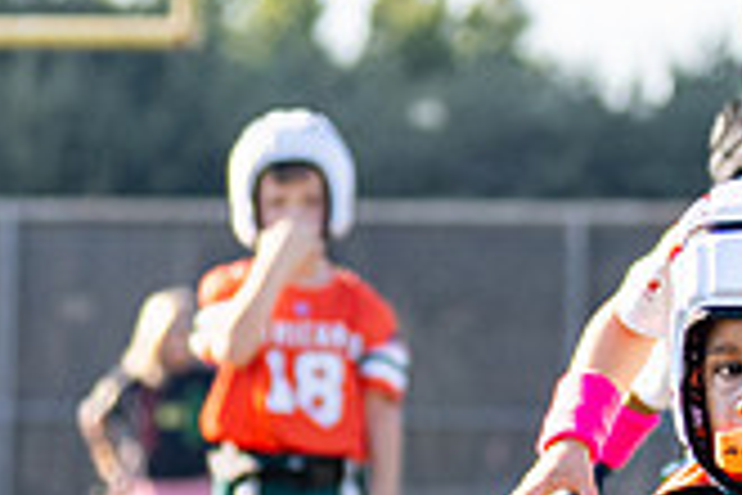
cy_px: 502
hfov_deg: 4.1
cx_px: 768
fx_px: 10305
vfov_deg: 2.7
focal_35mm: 500
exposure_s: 1/2500
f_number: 2.8
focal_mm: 70
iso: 250
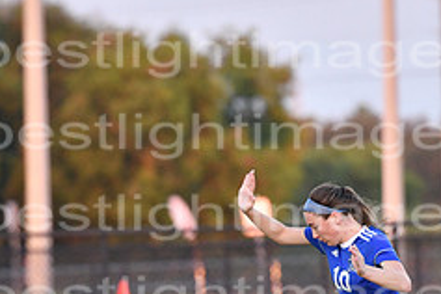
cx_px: 227
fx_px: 8991
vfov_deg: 1.9
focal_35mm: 734
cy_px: 340
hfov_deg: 2.8
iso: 1600
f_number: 4
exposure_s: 1/1250
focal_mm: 200
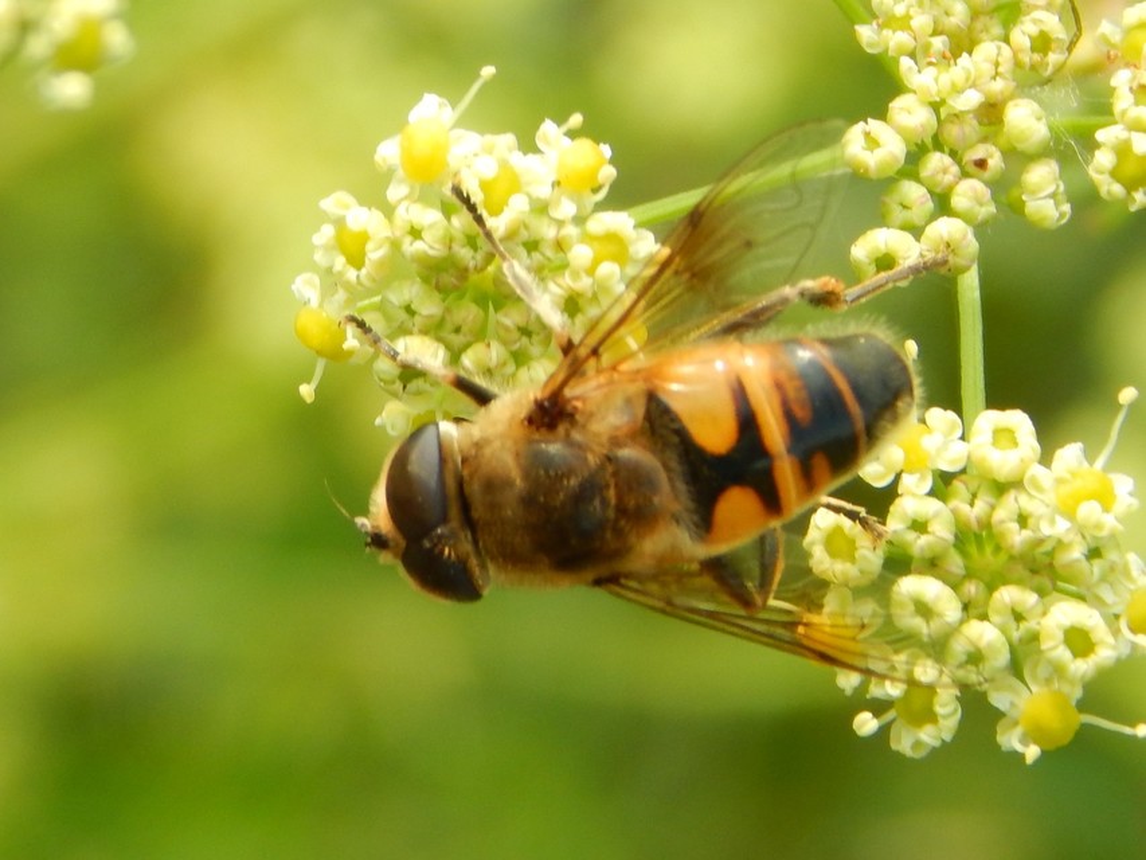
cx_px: 573
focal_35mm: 182
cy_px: 430
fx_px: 6026
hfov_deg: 10.9
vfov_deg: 8.2
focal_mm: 32.8
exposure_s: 1/200
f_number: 5.3
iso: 125
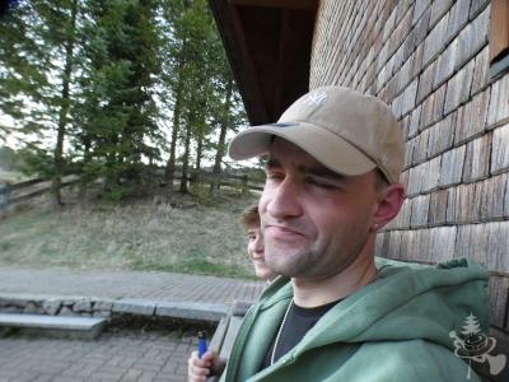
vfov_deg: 66.0
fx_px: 294
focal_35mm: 20
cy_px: 191
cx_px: 254
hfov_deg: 81.7
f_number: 2.8
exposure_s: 1/125
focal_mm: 3.6
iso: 400
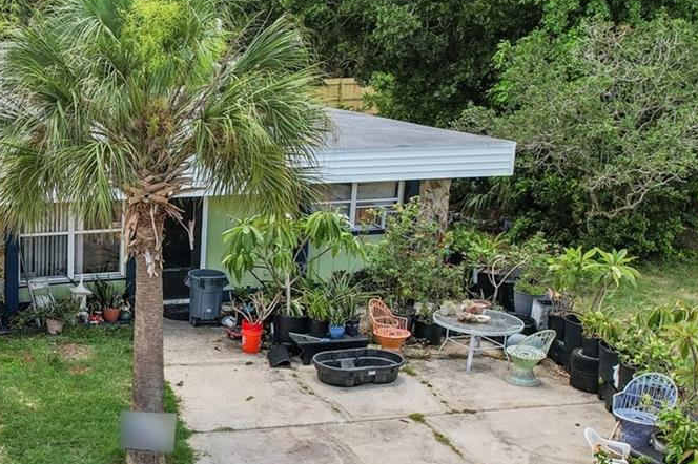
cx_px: -39
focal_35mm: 53
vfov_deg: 25.5
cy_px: 250
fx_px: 1027
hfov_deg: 33.5
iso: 110
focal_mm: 8.4
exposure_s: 1/1250
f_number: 2.8
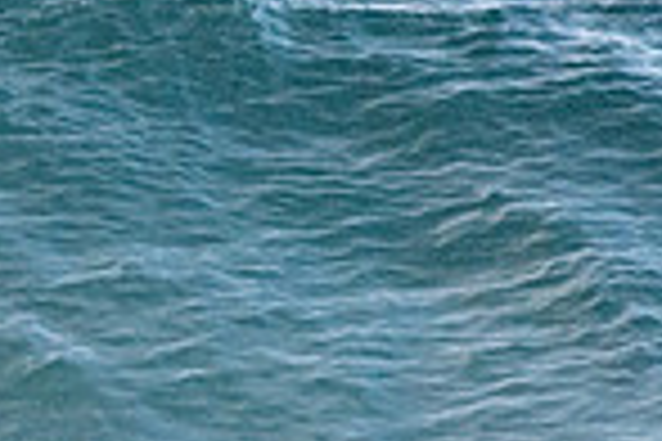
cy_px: 142
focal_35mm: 2499
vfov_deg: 0.6
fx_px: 45950
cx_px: -657
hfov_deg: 0.8
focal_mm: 500
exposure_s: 1/2000
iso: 2500
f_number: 5.6
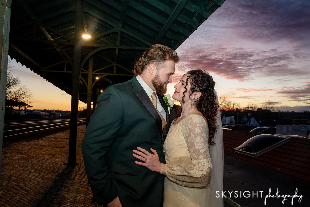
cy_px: 103
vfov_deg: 45.0
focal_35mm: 29
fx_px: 250
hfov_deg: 63.7
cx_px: 152
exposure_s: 1/80
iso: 1250
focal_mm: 28
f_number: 11
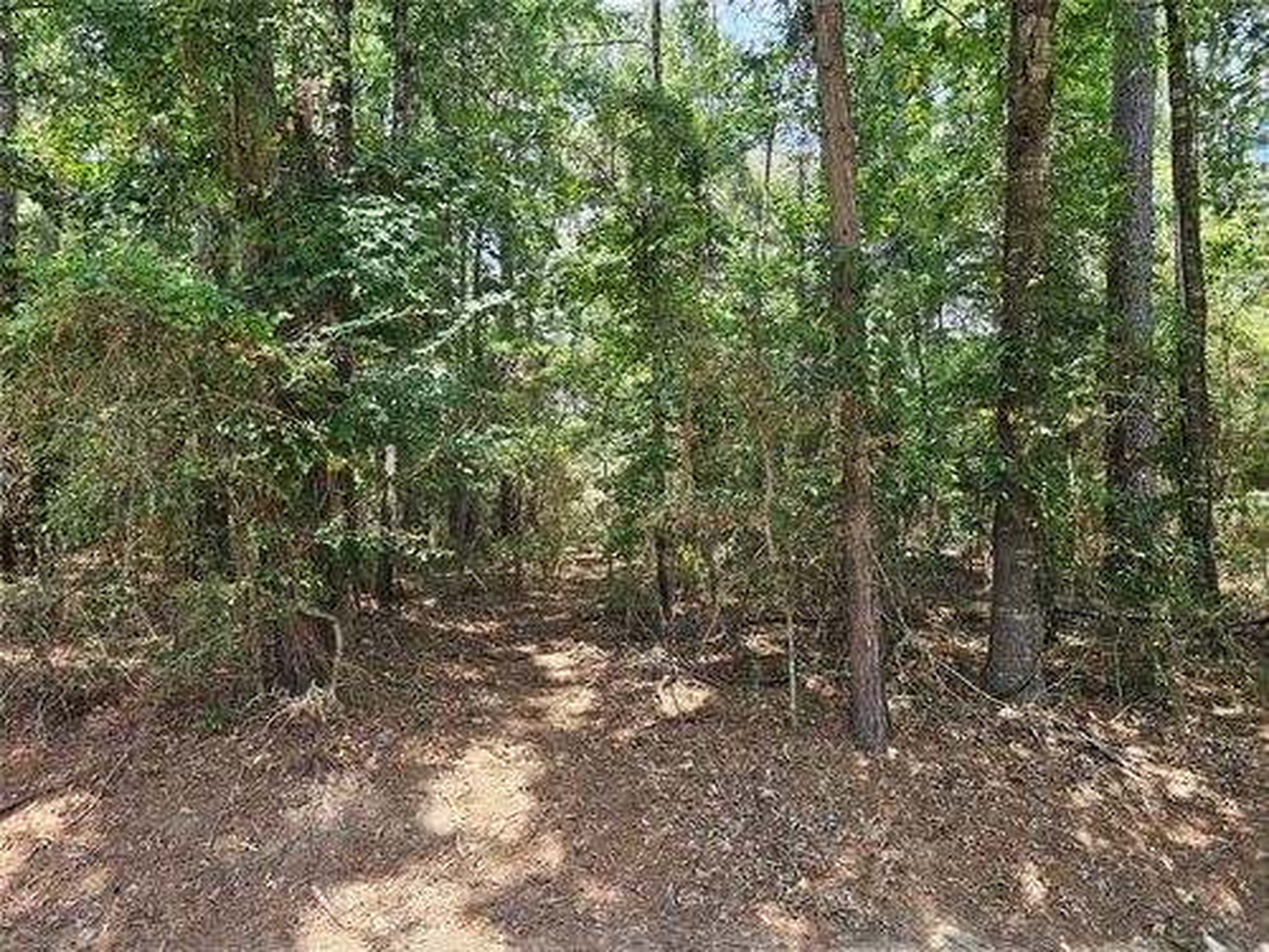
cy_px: 476
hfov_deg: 73.9
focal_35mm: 23
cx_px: 634
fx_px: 843
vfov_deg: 58.9
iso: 50
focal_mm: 6.3
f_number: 1.7
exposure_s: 1/180
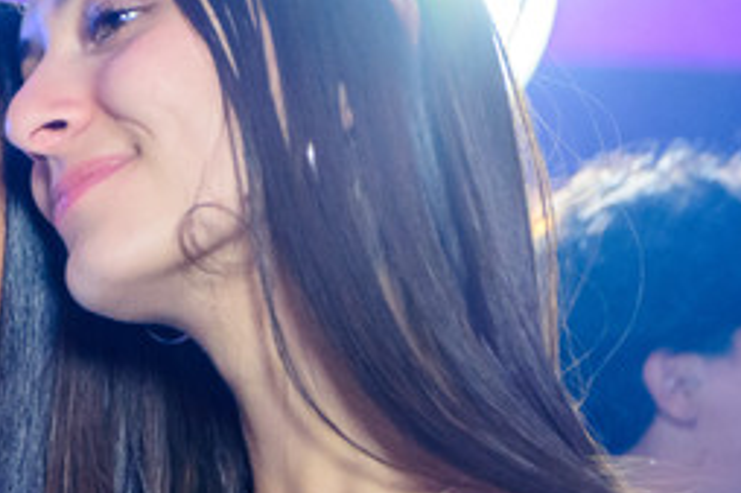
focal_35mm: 189
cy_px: 270
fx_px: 3888
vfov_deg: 7.3
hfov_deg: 10.7
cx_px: -166
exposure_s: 1/60
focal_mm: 50
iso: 2500
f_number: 3.8
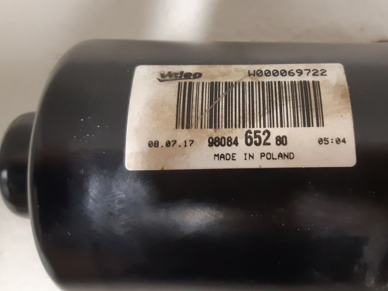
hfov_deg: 51.9
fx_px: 392
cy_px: 127
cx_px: 248
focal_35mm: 35
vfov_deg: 40.6
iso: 250
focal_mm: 3.93
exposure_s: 1/25
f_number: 1.7
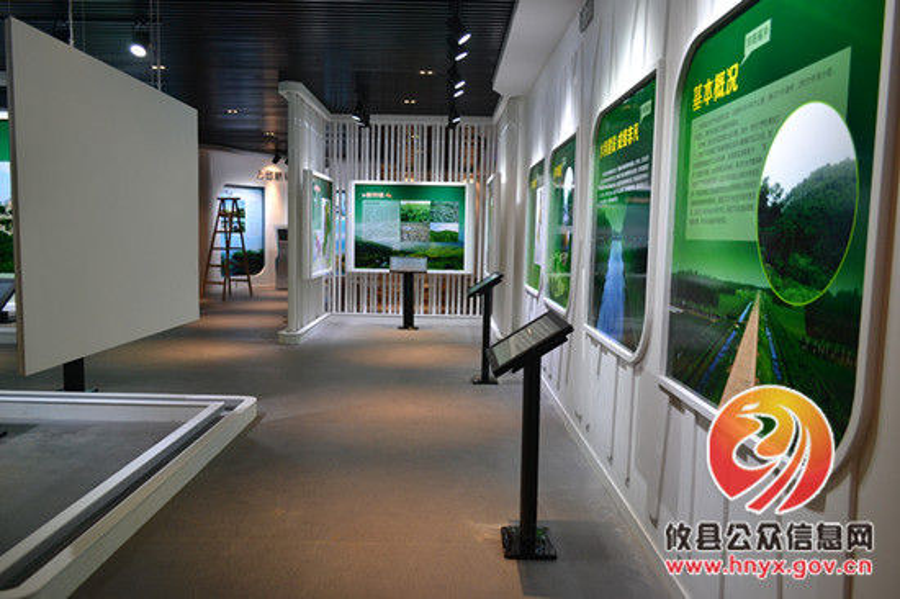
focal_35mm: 27
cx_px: 450
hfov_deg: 67.4
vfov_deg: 47.9
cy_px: 300
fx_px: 675
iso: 400
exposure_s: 1/60
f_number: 4
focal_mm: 18
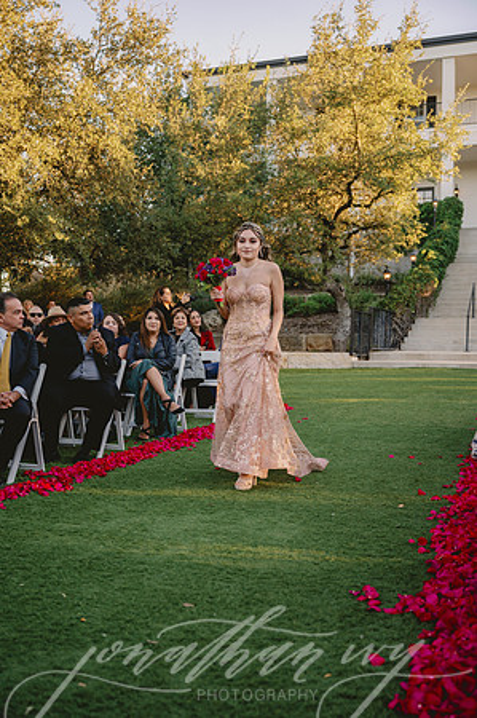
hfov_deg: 35.0
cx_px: 238
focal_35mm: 38
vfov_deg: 50.7
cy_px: 359
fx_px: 757
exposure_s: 1/640
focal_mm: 38
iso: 320
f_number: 2.8
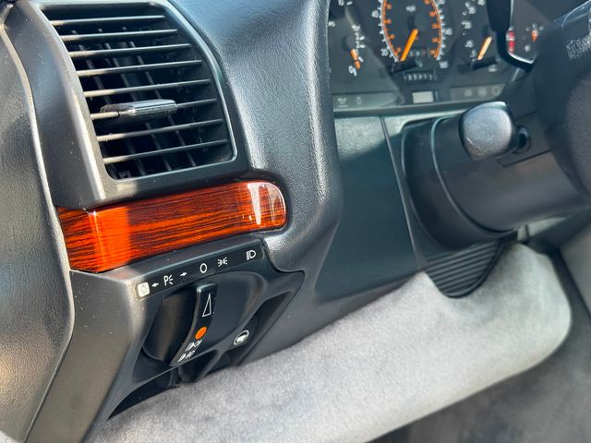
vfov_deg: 30.3
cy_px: 222
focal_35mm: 48
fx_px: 820
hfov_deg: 39.7
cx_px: 296
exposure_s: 1/193
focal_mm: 6.76
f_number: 1.78
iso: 64
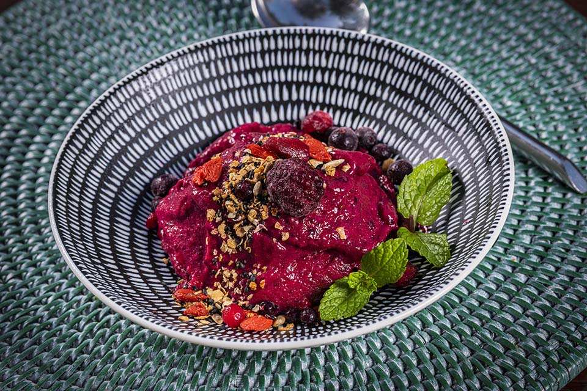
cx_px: 294
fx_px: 2527
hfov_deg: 13.2
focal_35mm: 155
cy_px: 196
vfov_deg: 8.9
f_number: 10
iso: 400
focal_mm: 155
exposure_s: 1/250
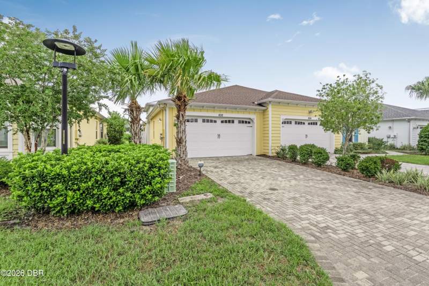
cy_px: 143
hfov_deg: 95.0
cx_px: 214
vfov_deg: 72.0
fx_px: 197
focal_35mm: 16
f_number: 9
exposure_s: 1/4000
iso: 250
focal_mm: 11
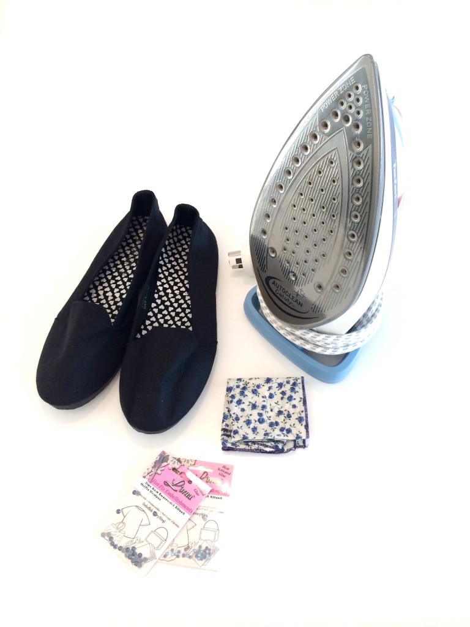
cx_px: 235
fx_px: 543
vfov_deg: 60.0
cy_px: 314
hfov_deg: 46.8
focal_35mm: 30
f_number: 2.2
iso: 80
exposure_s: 1/30
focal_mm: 4.12
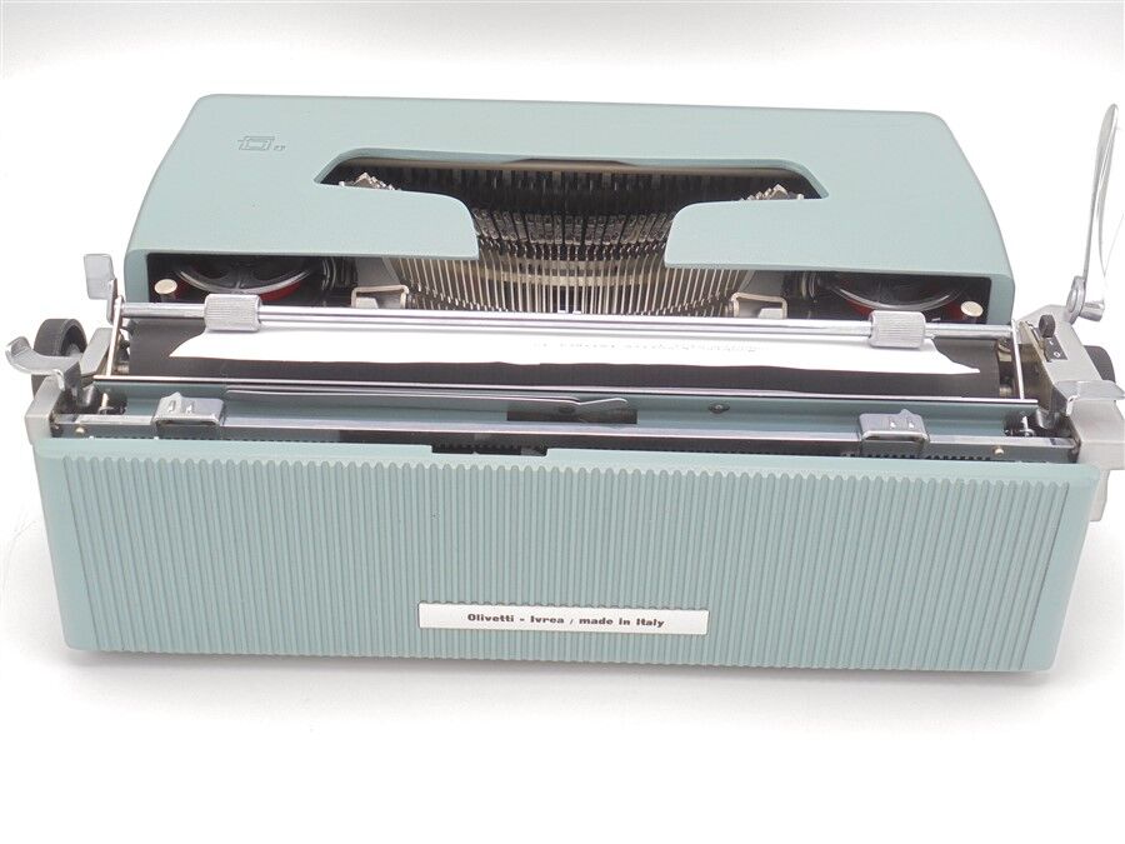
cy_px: 422
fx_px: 1397
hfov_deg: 43.9
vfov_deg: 33.6
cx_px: 562
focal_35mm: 43
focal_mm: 7.8
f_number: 4.5
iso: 100
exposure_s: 1/60
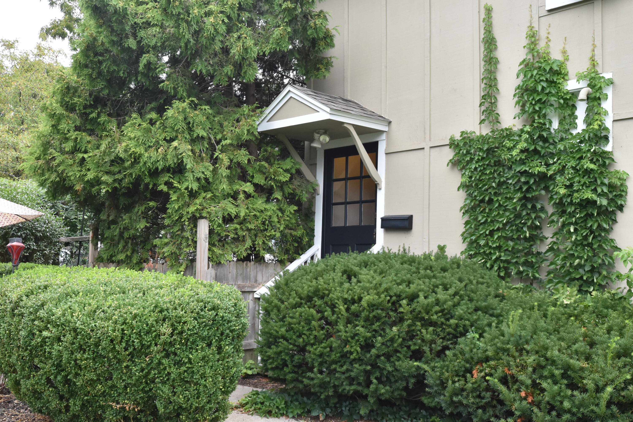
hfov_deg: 53.1
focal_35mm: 36
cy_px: 211
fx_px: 633
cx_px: 316
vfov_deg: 36.9
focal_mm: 24
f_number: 7.1
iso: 800
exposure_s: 1/200
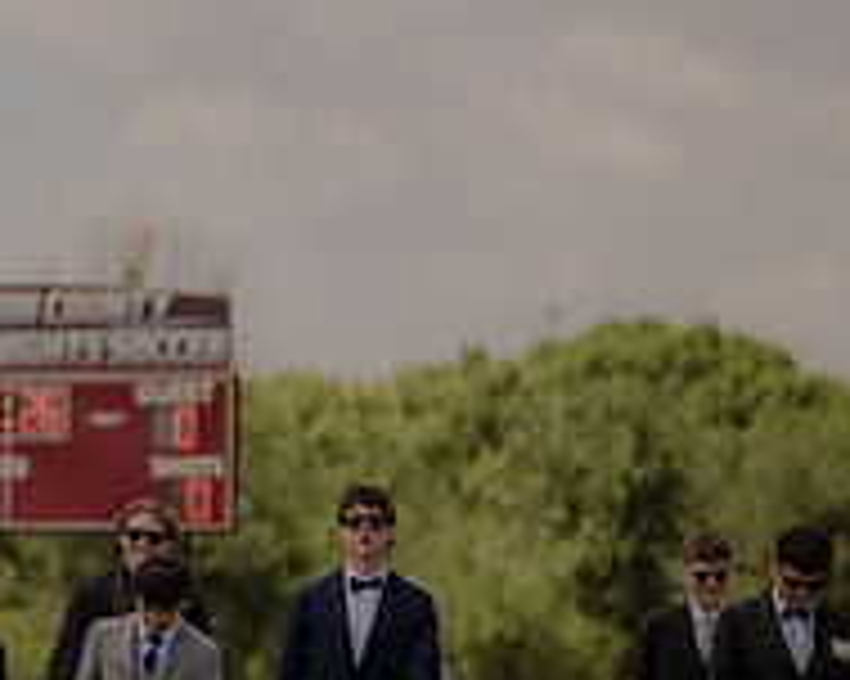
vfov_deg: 5.3
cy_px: 731
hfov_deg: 6.7
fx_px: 7267
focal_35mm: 289
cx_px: 36
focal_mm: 85
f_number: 1.4
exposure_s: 1/4000
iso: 125
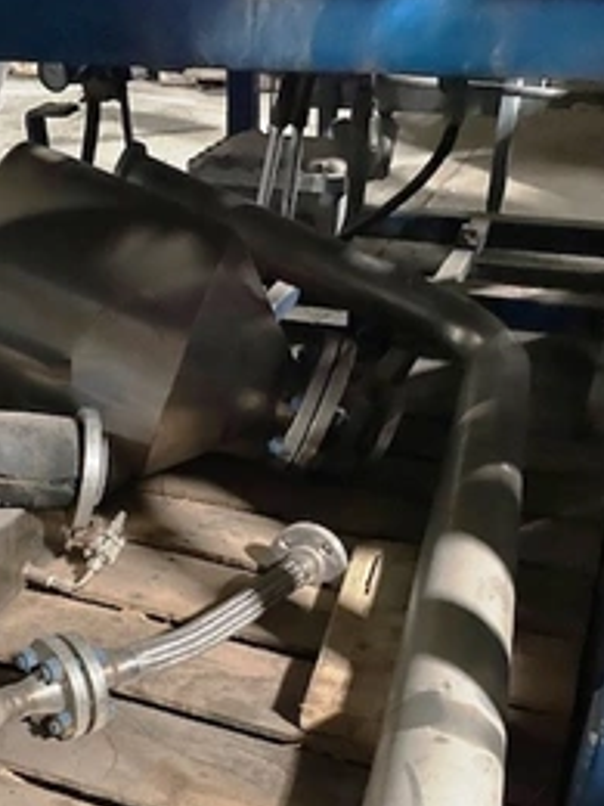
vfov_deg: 45.5
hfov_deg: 35.7
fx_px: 931
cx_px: 211
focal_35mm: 40
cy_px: 586
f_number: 1.8
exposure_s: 1/21
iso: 1000
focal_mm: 4.25
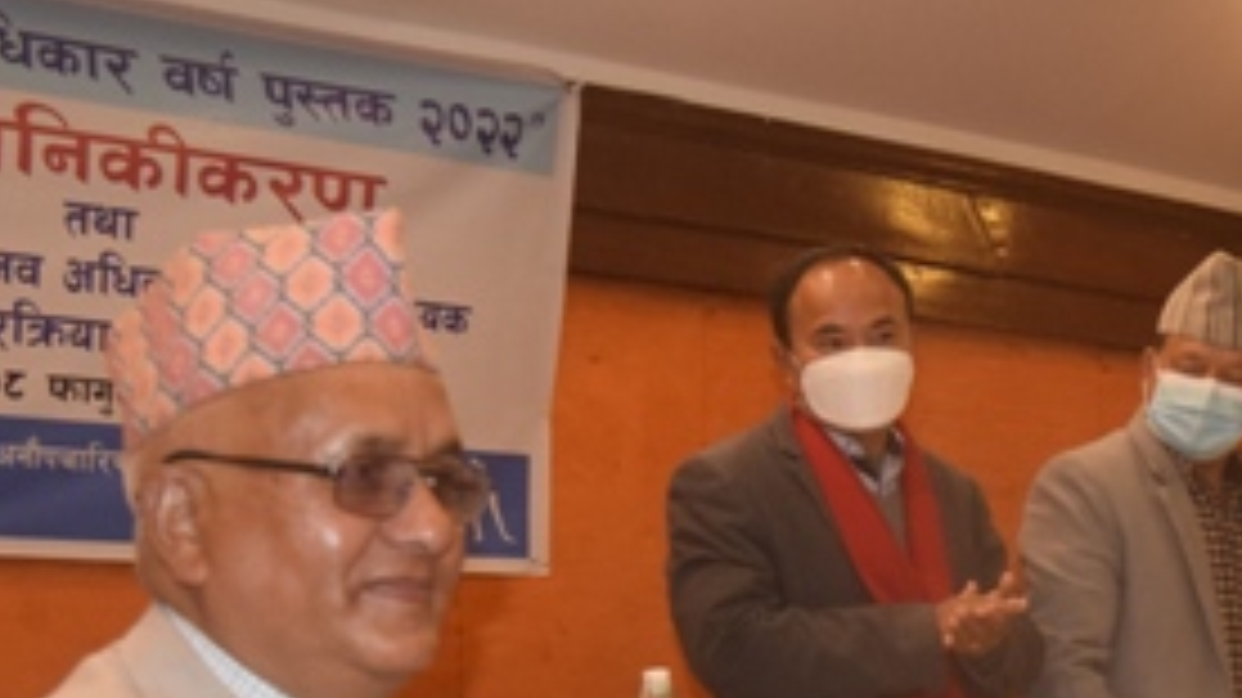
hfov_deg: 28.1
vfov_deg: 16.2
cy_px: 700
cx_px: 1066
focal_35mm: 73
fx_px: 2403
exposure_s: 1/60
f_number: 3.8
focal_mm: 20
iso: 1400
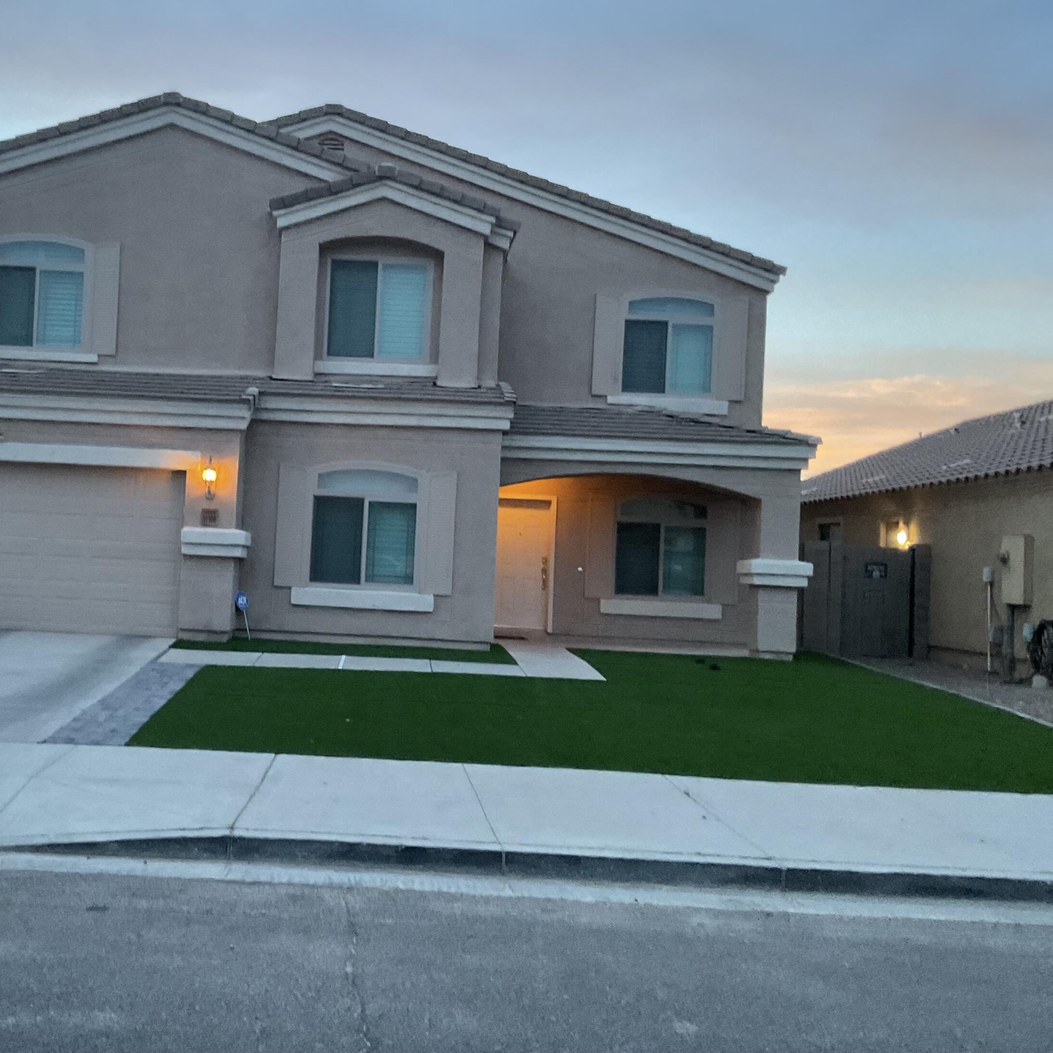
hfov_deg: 46.5
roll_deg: -2.4
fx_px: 1205
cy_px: 516
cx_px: 352
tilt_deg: -0.4
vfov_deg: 47.2
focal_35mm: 35
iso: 125
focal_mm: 3
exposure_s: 1/60
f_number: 1.8
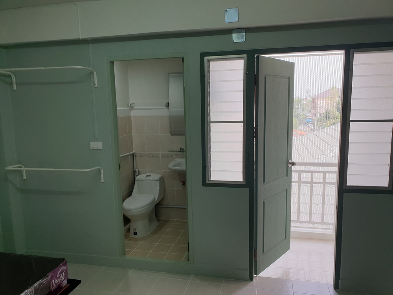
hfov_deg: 67.3
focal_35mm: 26
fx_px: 295
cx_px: 196
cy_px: 148
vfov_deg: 53.1
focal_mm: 4.3
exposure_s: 1/198
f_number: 2.4
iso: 50
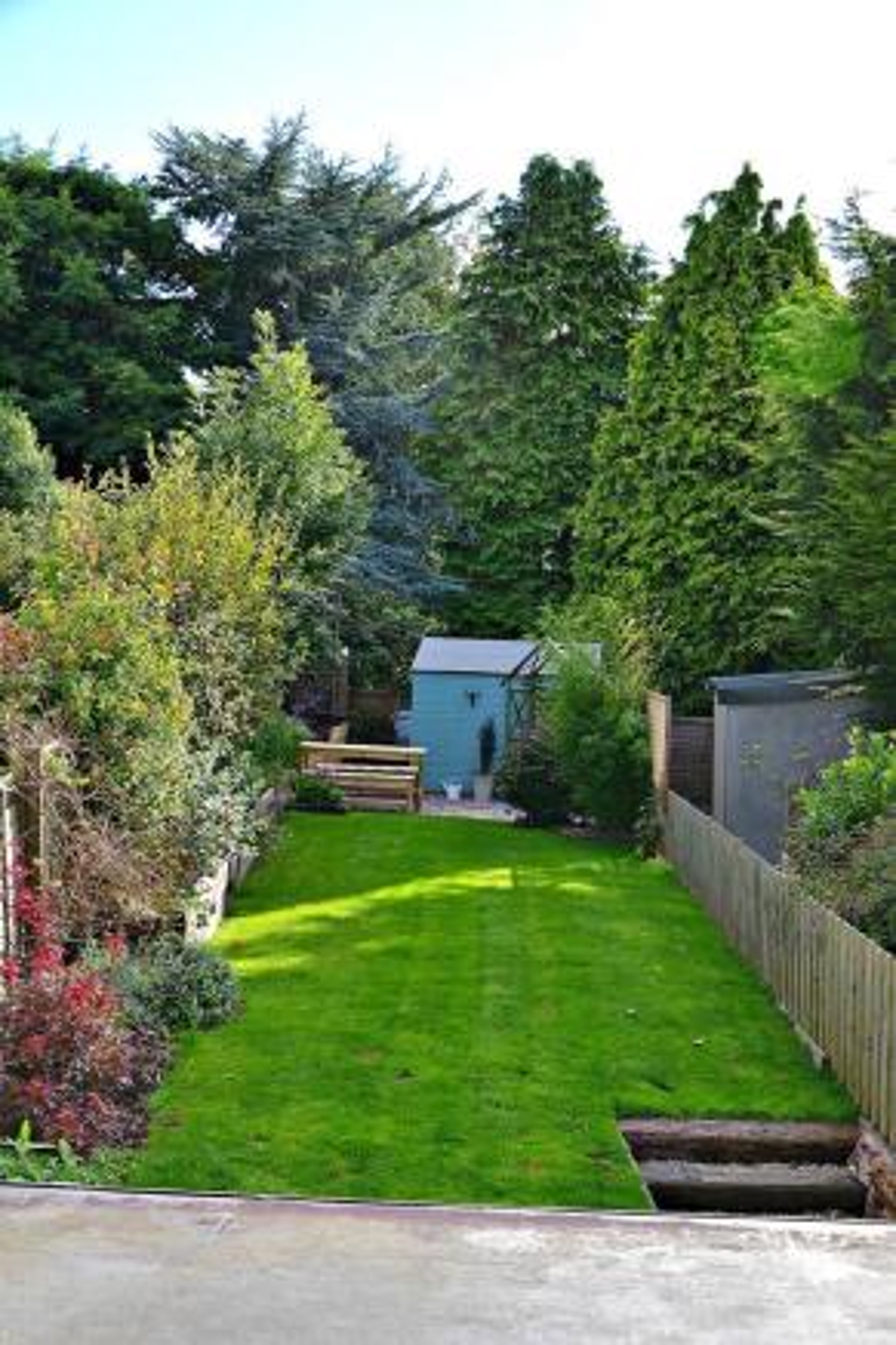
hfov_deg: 29.8
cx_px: 448
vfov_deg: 43.6
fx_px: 1681
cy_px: 672
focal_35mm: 45
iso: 100
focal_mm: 30
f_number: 6.3
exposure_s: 1/160
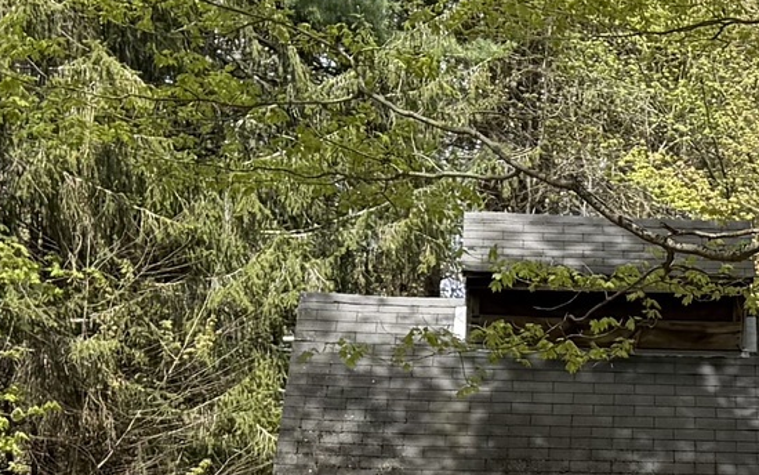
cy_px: 645
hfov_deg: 14.6
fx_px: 2938
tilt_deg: -0.7
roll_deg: -1.5
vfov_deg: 9.1
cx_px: 691
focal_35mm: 142
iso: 80
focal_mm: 6.76
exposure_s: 1/1493
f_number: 1.78
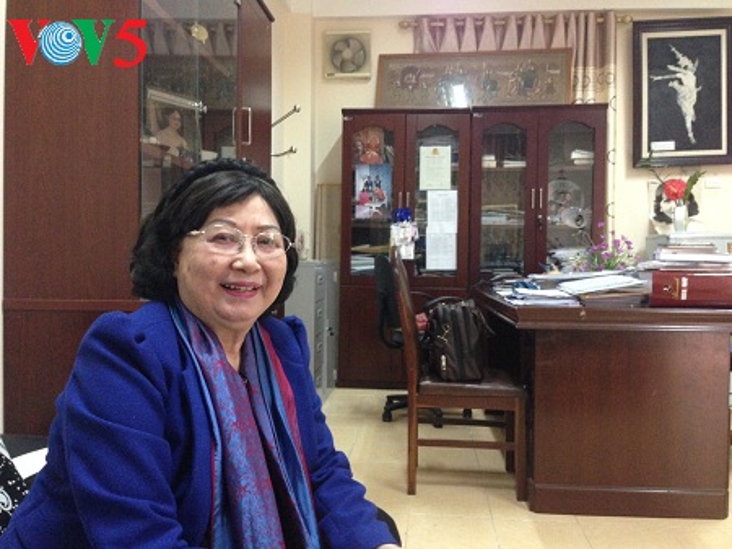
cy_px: 274
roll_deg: -1.0
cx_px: 366
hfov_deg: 55.4
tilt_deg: -0.1
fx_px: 697
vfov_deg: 42.9
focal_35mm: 33
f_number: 2.4
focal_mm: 4.12
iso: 320
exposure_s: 1/17
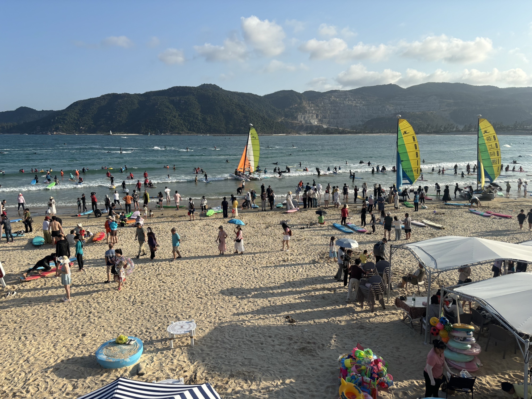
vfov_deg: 53.1
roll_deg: +0.4
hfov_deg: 67.3
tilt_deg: -9.5
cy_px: 200
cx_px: 266
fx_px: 400
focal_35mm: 26
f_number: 1.6
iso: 50
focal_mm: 5.96
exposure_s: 1/3534
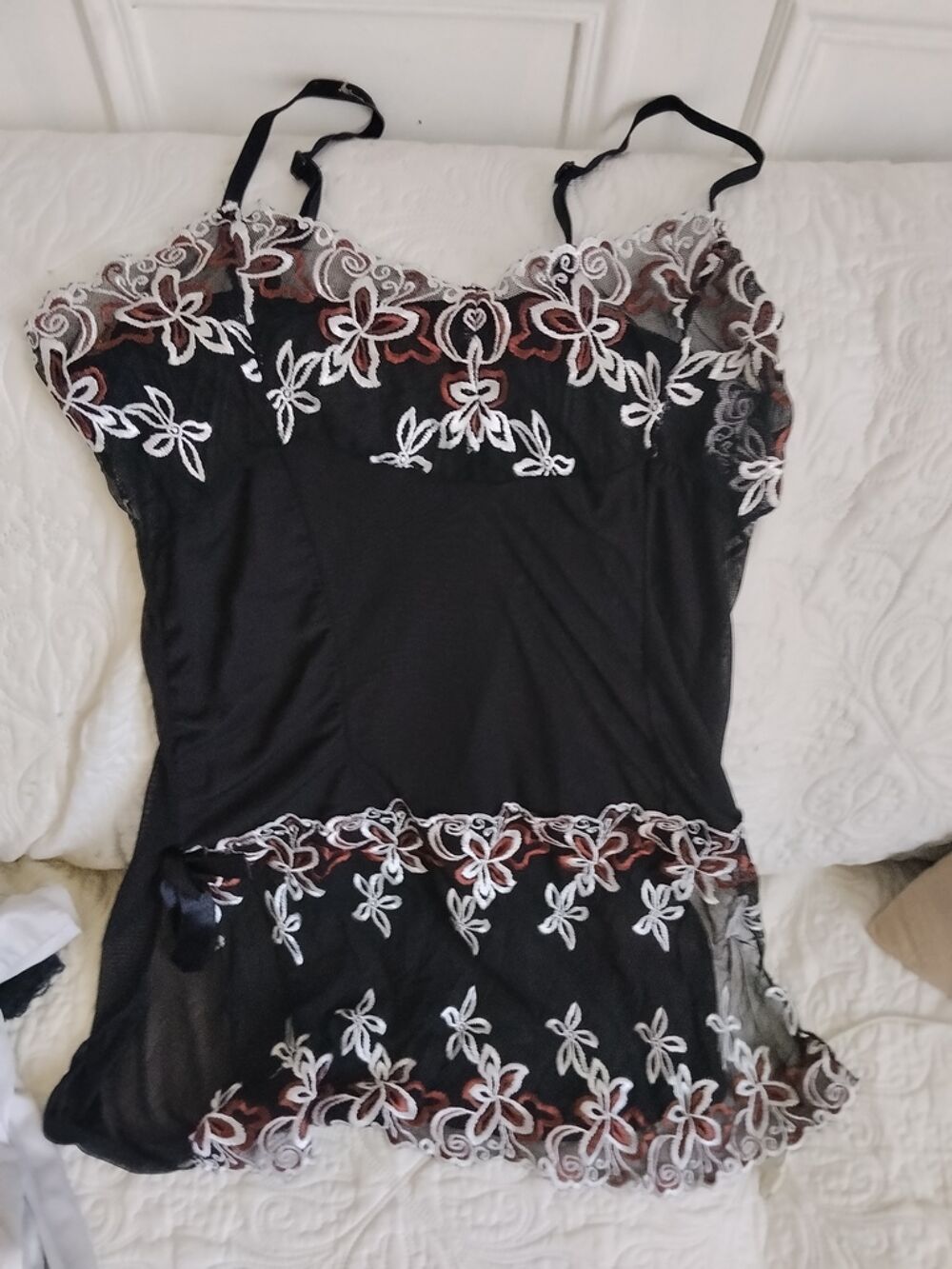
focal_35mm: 29
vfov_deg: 61.7
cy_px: 634
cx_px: 476
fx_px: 1063
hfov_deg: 48.2
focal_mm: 3.96
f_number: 1.8
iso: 250
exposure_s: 1/33
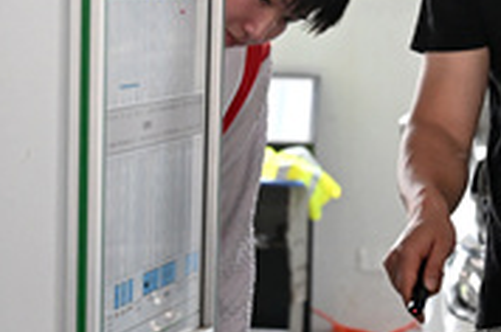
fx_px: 4709
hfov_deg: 6.1
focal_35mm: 339
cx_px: 366
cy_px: 362
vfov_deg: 4.0
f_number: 5
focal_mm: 70
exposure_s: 1/400
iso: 2500
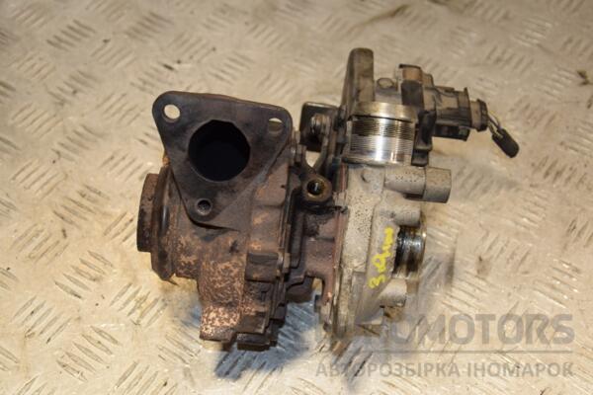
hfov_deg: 31.9
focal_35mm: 63
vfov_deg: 21.6
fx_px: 1038
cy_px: 198
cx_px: 296
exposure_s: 1/200
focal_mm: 42
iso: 800
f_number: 5.6
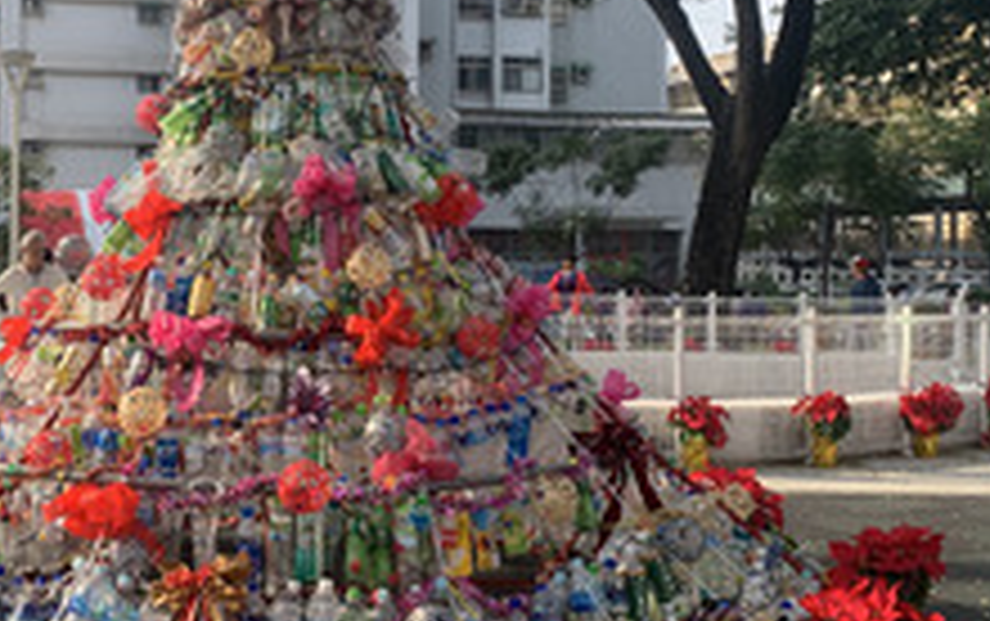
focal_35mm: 50
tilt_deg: +0.0
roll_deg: -0.2
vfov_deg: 25.8
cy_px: 243
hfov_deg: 39.6
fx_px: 1350
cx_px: 297
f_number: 1.8
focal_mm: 4.25
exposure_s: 1/583
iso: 25
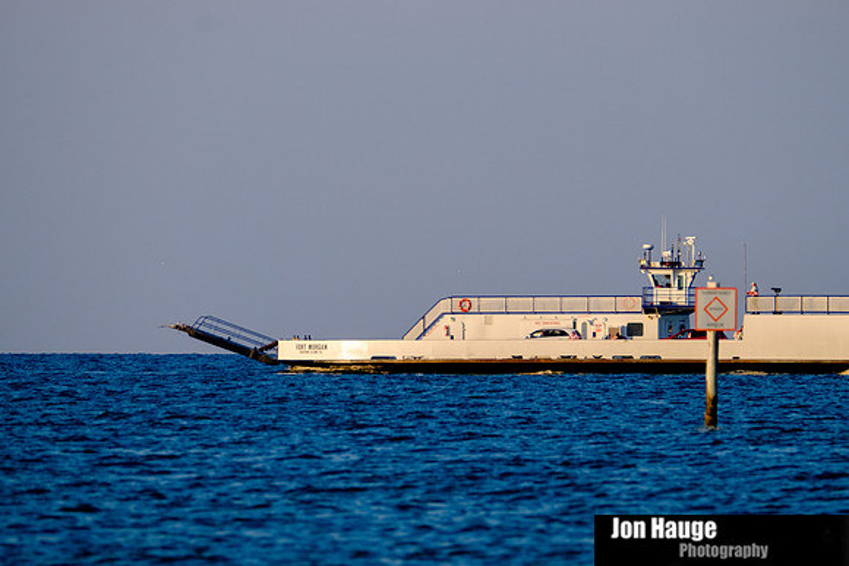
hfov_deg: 3.3
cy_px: 283
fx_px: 14644
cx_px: 424
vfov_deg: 2.2
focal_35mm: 621
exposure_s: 1/1000
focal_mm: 400
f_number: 8
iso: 800
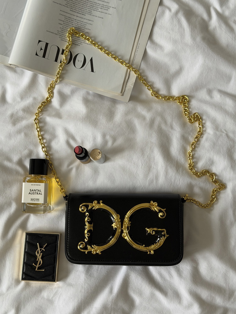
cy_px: 157
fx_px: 436
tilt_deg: -85.0
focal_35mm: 48
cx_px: 118
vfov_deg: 39.7
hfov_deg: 30.3
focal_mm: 6.76
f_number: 1.78
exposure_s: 1/60
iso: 250
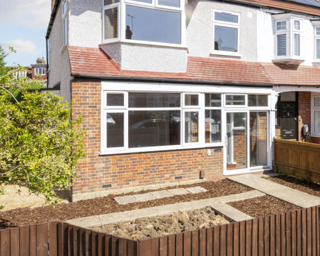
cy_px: 82
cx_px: 184
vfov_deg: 47.6
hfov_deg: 58.5
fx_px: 284
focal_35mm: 30
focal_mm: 16
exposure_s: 1/320
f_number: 8
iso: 200
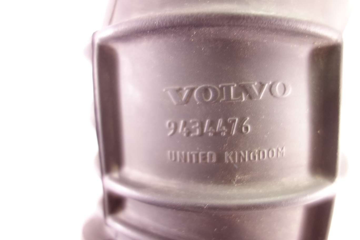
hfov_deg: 65.5
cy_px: 120
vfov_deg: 46.4
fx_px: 280
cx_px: 180
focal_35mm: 28
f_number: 1.8
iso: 400
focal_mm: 10.4
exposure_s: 1/30
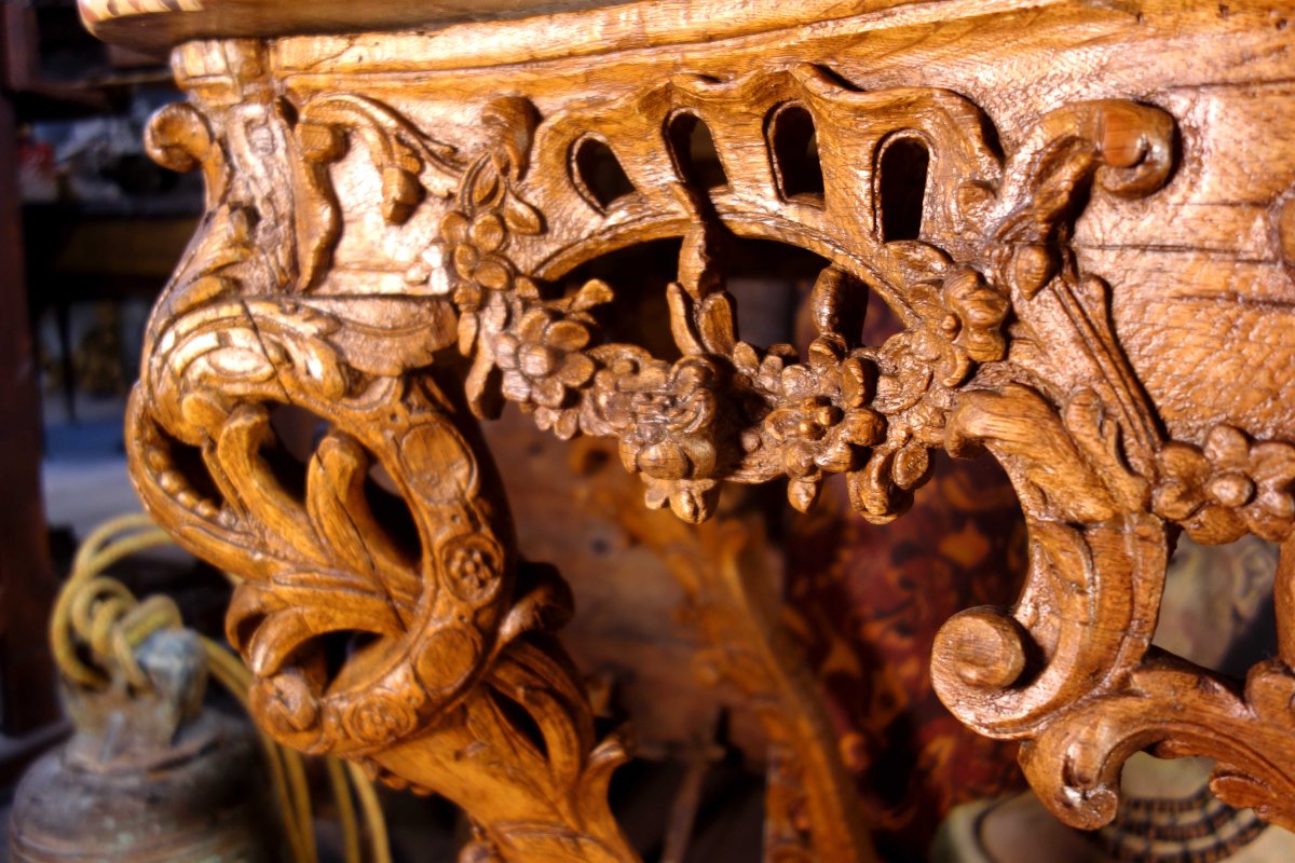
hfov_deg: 65.5
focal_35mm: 28
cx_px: 648
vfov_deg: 46.4
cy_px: 432
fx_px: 1007
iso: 80
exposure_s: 1/13
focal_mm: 10.4
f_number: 1.8
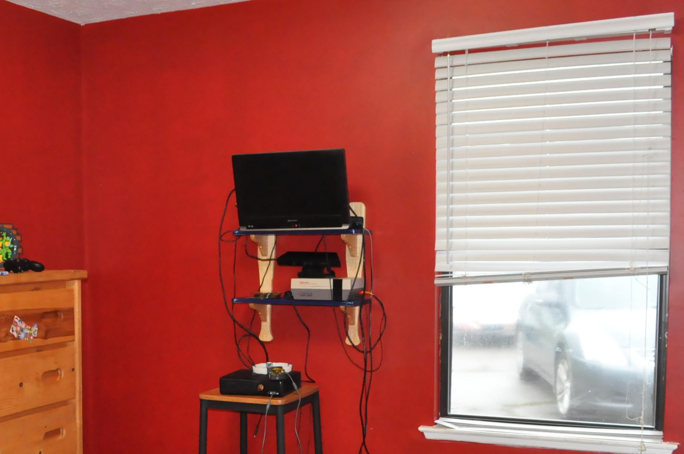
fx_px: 873
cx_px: 231
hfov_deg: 42.3
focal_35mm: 46
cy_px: 319
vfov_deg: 28.9
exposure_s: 1/60
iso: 3200
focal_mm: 18
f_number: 5.6
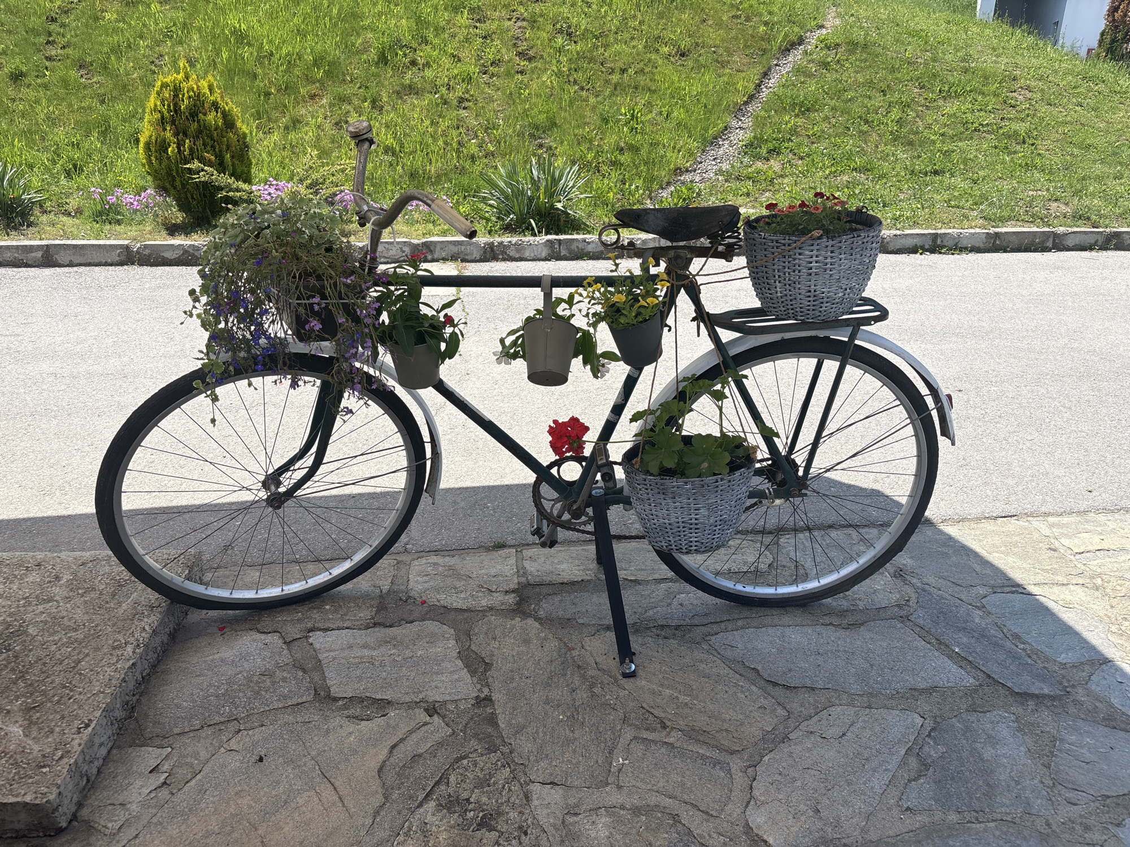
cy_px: 424
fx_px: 849
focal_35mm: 26
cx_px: 565
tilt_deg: -20.1
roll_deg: -1.4
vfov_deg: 53.1
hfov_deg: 67.3
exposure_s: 1/2571
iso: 50
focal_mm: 5.96
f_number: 1.6
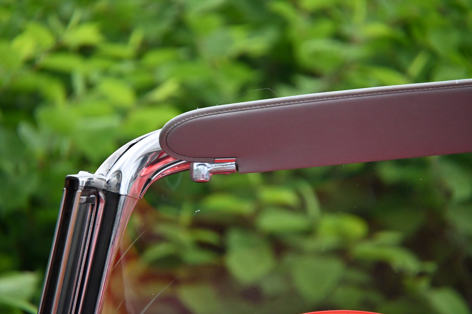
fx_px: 4464
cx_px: 236
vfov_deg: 4.0
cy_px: 157
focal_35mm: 340
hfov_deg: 6.1
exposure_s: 1/200
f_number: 6
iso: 3200
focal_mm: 227
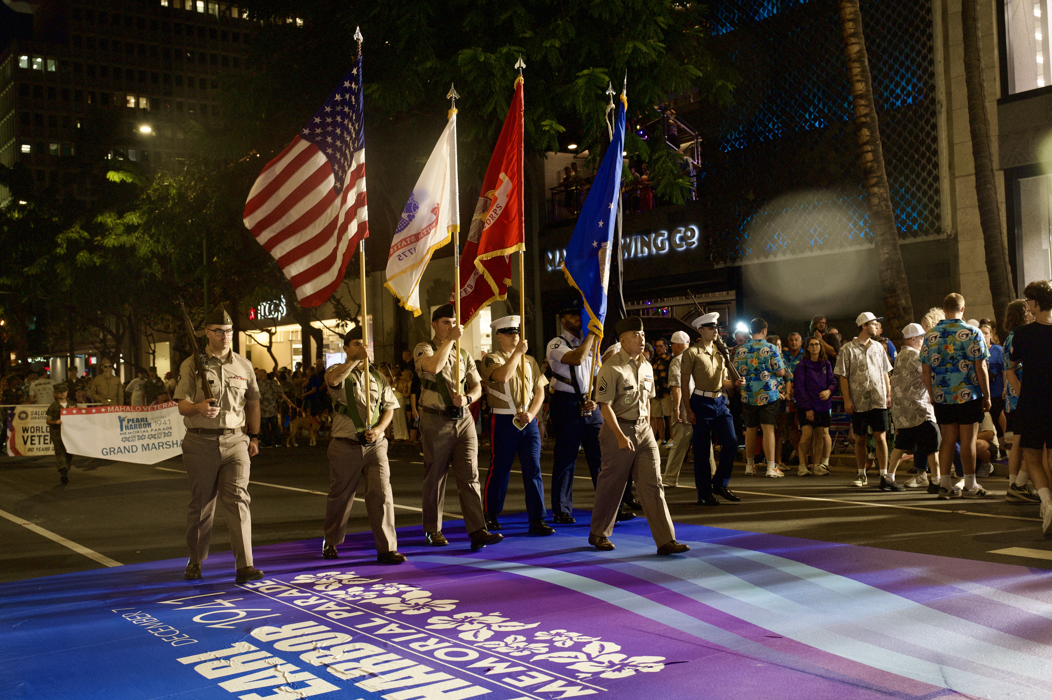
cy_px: 350
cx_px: 526
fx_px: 1080
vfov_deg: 35.9
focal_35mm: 37
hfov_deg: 51.9
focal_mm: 37
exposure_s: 1/160
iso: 3200
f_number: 4
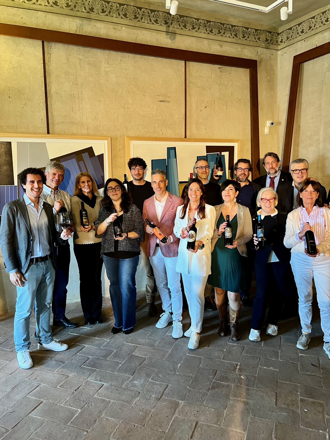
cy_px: 220
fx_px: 331
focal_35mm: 26
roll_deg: -0.6
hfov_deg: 53.0
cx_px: 165
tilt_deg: -8.0
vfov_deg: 67.3
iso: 200
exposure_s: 1/50
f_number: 1.5
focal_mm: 5.7
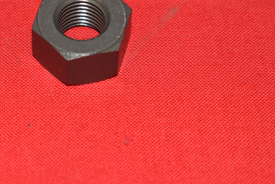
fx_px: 1168
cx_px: 80
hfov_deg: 13.4
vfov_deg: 9.0
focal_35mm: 153
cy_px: 65
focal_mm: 55
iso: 640
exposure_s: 1/125
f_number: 5.6
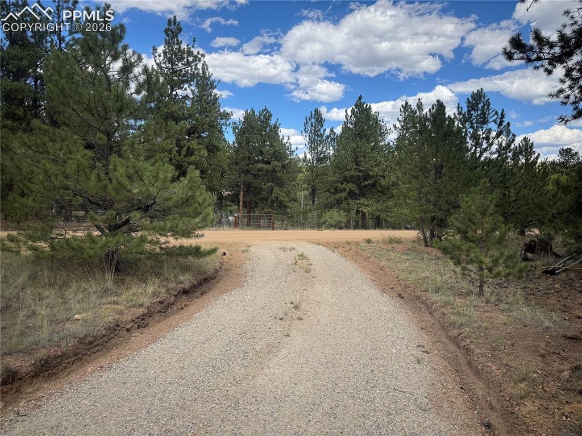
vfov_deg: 56.8
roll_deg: -0.3
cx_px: 291
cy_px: 218
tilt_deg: -5.2
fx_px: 403
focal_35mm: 24
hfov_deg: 71.6
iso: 80
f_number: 1.78
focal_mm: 6.76
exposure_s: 1/2833
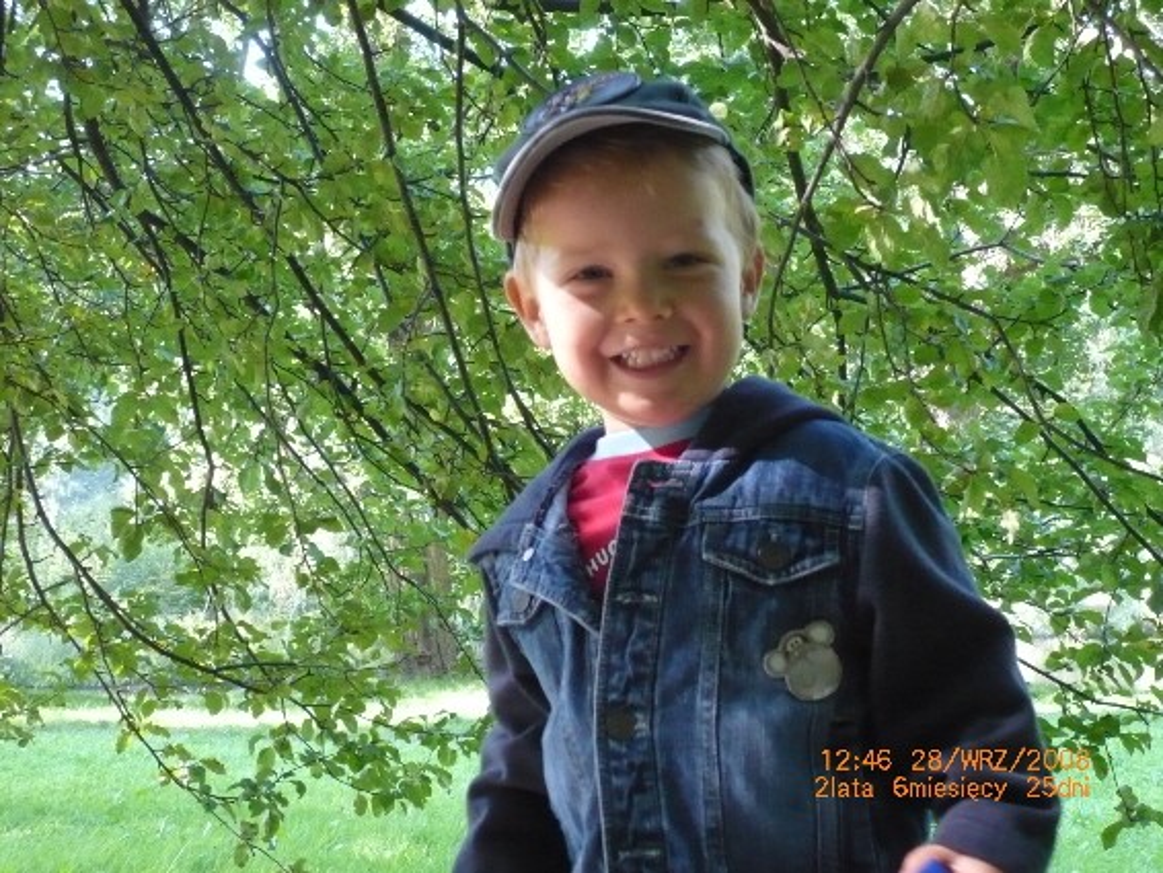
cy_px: 436
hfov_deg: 29.4
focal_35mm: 66
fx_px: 2218
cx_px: 582
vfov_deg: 22.3
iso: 400
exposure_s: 1/60
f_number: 3.9
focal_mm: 10.9
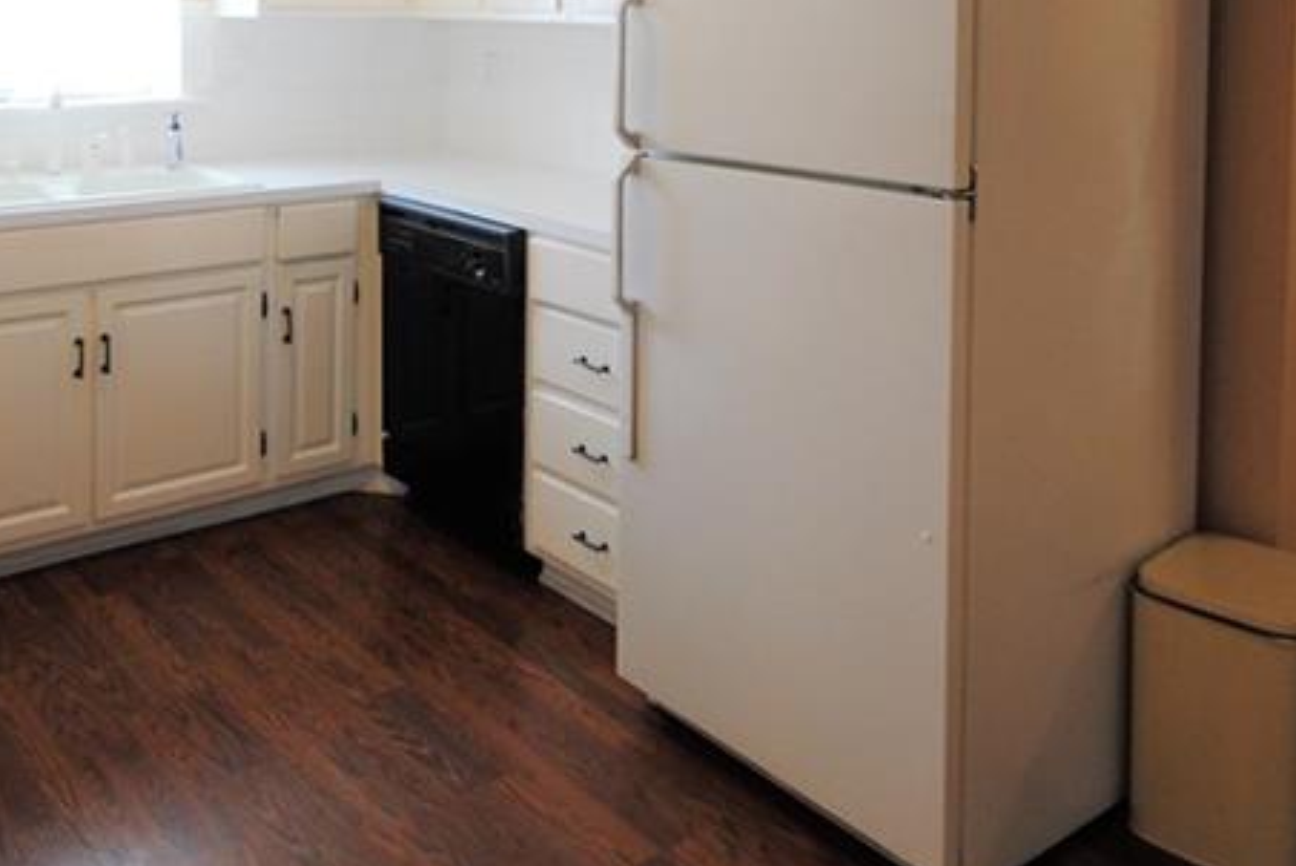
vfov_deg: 35.9
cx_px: 565
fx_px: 1225
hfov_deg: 55.6
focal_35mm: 34
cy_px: 40
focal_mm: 10
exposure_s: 1/30
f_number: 3.5
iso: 320
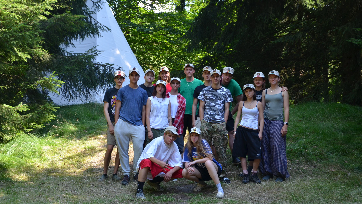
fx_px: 730
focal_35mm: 76
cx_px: 180
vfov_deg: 15.9
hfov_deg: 27.9
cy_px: 103
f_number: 5.6
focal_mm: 48
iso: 400
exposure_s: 1/320
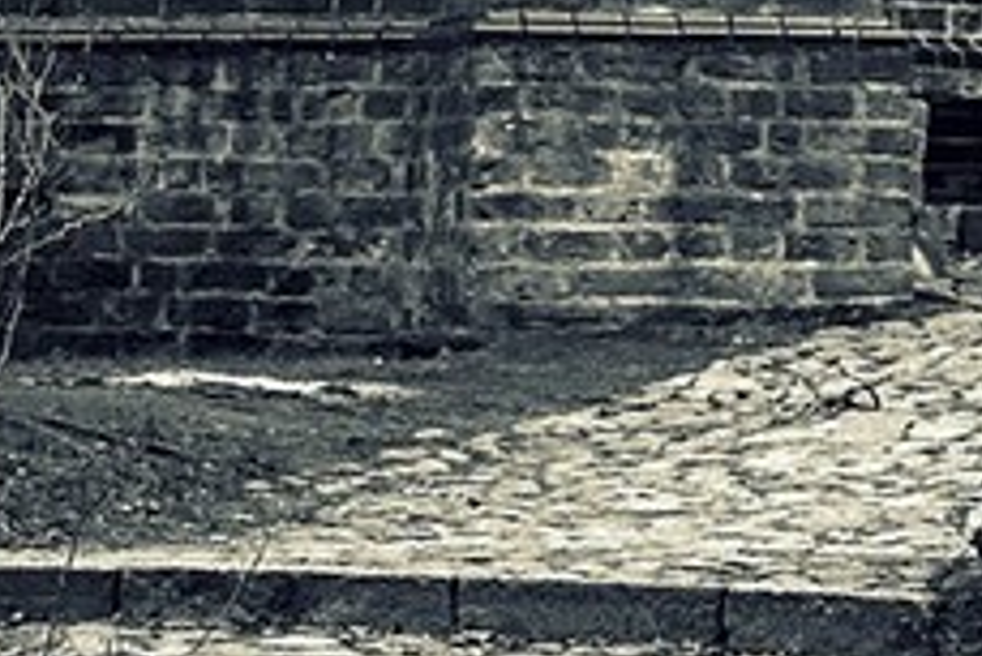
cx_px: 1076
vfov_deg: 3.3
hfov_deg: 5.0
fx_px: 11245
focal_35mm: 412
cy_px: -111
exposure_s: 1/60
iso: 160
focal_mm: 70
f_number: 5.6
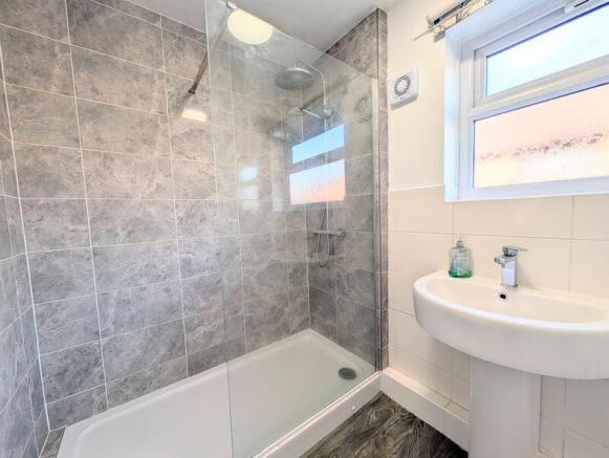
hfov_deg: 110.5
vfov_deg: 94.6
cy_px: 229
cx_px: 304
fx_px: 211
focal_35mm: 12
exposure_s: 1/344
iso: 63
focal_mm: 2.02
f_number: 1.7
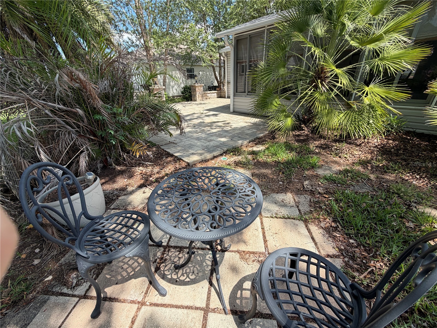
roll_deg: +2.2
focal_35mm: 14
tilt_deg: -25.3
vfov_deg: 85.7
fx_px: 177
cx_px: 218
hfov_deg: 102.1
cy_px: 164
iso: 40
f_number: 2.2
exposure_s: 1/527
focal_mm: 2.22
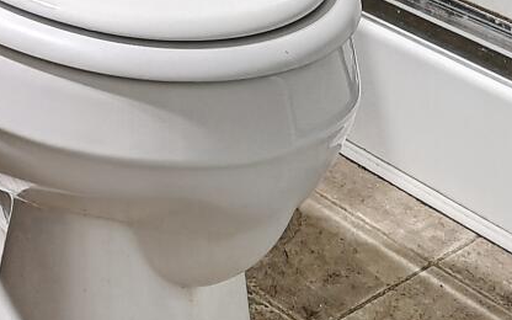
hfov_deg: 19.0
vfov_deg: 9.7
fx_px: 1437
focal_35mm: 103
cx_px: -112
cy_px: -649
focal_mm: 14
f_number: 8
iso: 400
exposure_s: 1/1.25
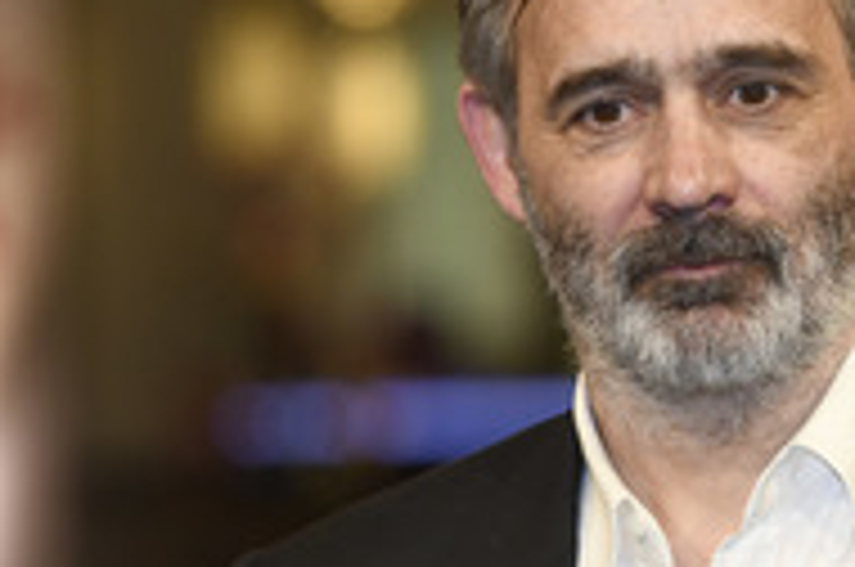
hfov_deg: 5.0
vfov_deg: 3.3
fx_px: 9863
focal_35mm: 416
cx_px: 713
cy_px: 328
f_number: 4.5
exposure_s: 1/320
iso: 1000
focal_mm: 175
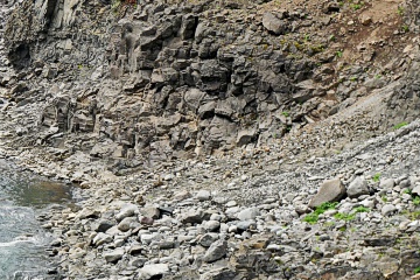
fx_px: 1575
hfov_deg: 14.7
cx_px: -88
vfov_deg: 10.2
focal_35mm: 135
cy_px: 140
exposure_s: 1/200
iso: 100
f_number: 5.6
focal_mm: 30
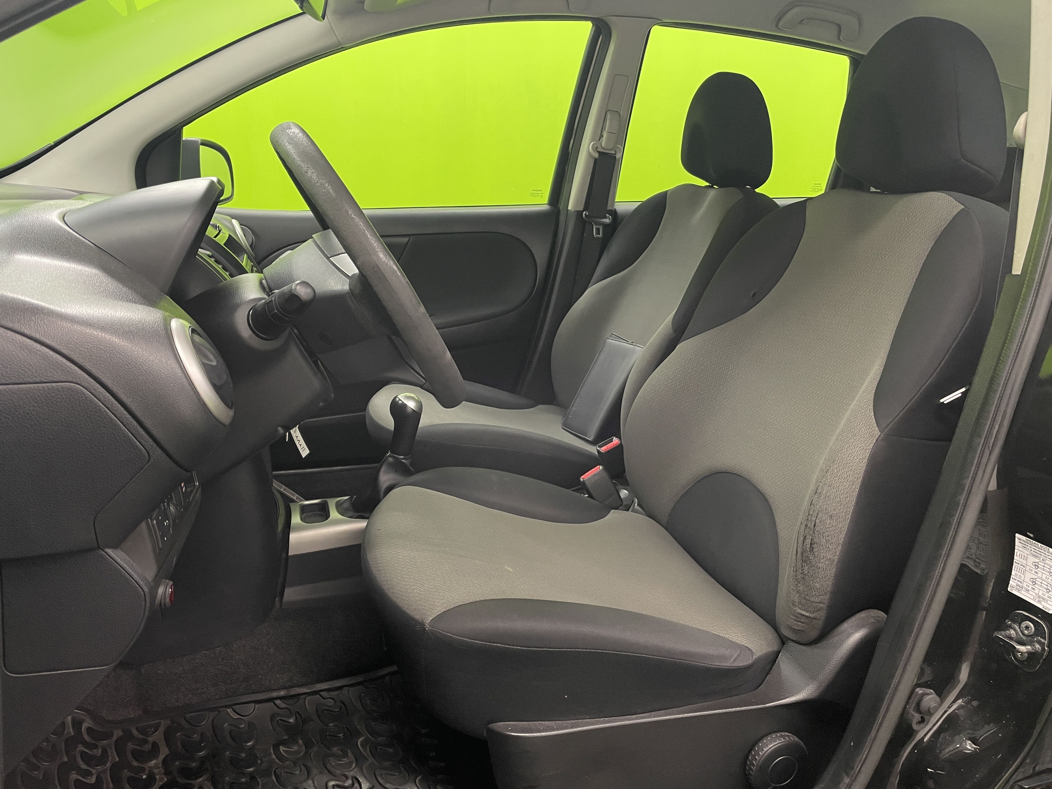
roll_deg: -2.4
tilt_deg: -14.3
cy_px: 394
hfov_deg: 67.3
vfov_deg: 53.1
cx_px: 526
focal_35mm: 26
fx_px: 790
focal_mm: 4.2
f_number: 1.6
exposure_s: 1/50
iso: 80
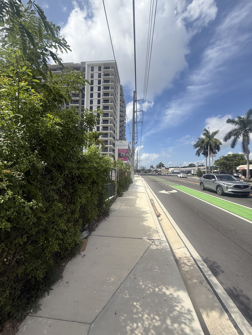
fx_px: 136
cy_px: 168
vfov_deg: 102.1
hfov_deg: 85.7
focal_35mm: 14
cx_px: 126
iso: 50
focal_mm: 2.22
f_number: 2.2
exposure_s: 1/3289
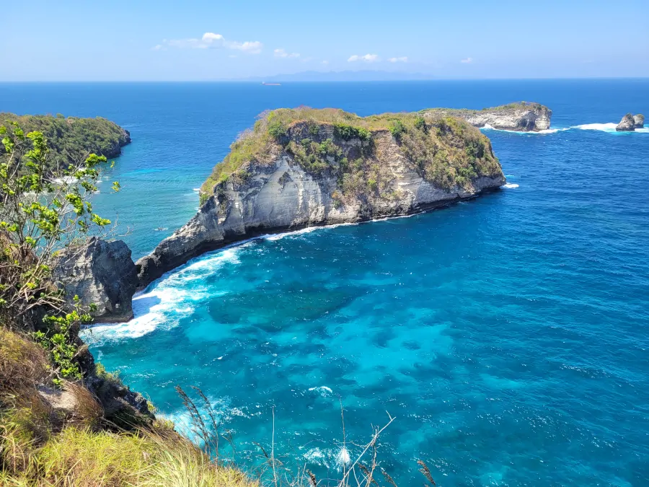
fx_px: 487
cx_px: 324
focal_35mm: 26
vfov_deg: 53.1
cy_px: 244
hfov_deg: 67.3
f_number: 1.8
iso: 40
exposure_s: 1/1160
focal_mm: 5.4
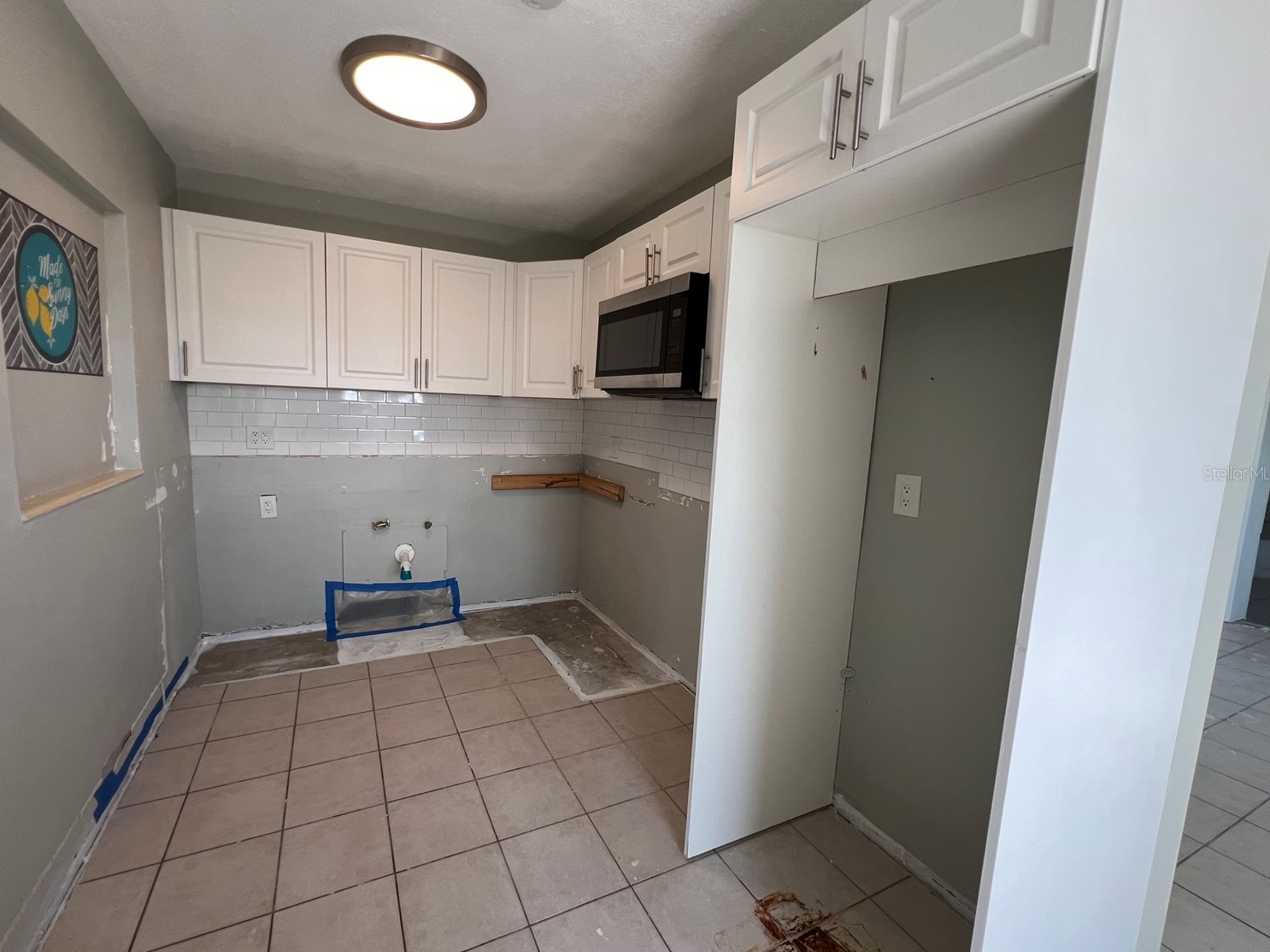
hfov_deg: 102.0
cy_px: 473
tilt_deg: -6.9
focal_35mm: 14
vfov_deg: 85.7
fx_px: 514
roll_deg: -2.0
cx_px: 600
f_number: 1.8
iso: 50
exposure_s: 1/99
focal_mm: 1.57
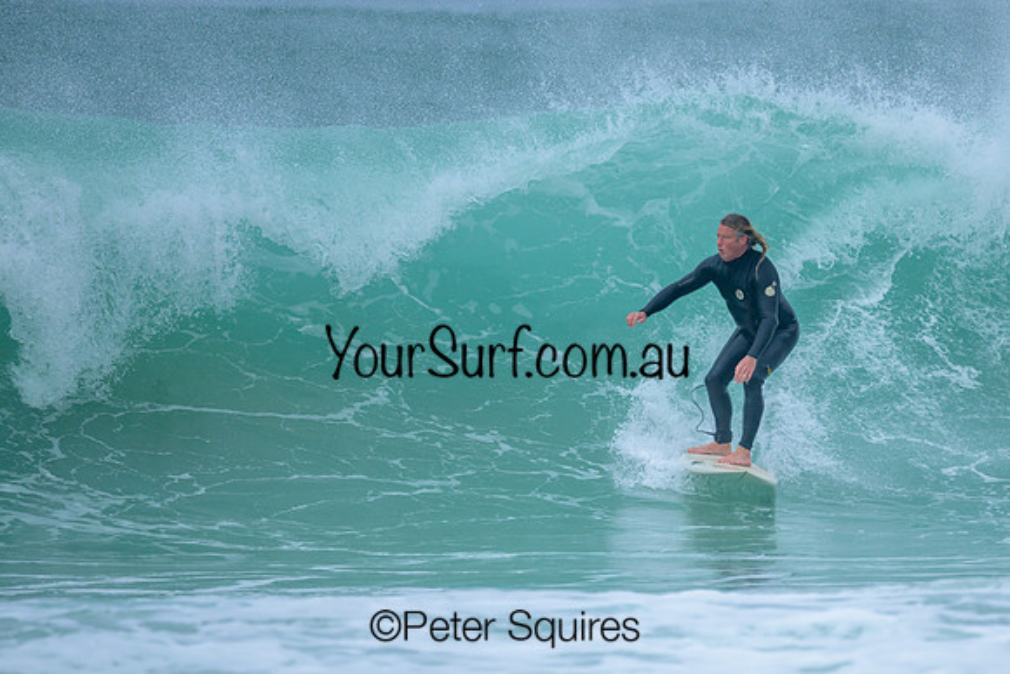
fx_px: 27742
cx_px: 624
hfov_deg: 2.1
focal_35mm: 989
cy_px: 374
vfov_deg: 1.4
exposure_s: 1/2000
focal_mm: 800
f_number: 6.3
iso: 400
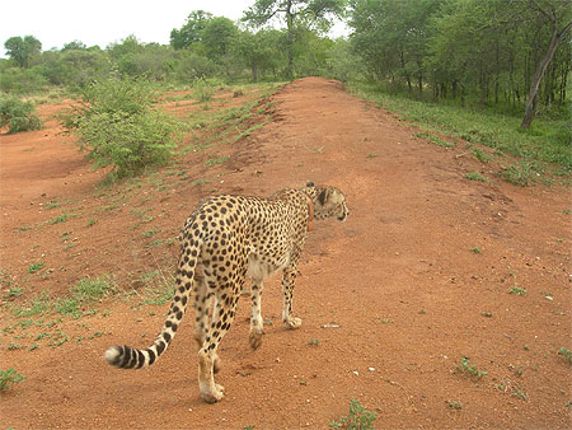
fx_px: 628
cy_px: 215
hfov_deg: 49.0
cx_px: 286
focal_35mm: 38
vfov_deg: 37.8
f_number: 4.8
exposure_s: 1/117
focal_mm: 7.8
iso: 50
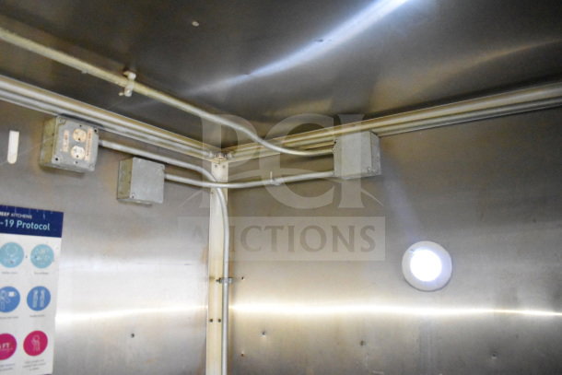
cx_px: 281
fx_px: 422
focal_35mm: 27
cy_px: 188
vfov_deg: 48.0
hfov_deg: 67.4
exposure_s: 1/30
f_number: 3.5
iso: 12800
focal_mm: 18
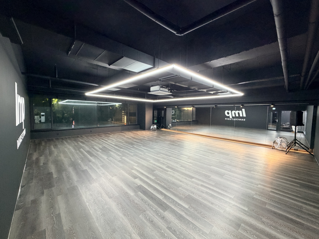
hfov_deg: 102.1
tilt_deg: -2.5
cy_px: 120
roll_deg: +0.4
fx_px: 129
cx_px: 160
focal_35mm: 14
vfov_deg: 85.7
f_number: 2.2
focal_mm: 2.22
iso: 400
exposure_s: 1/60
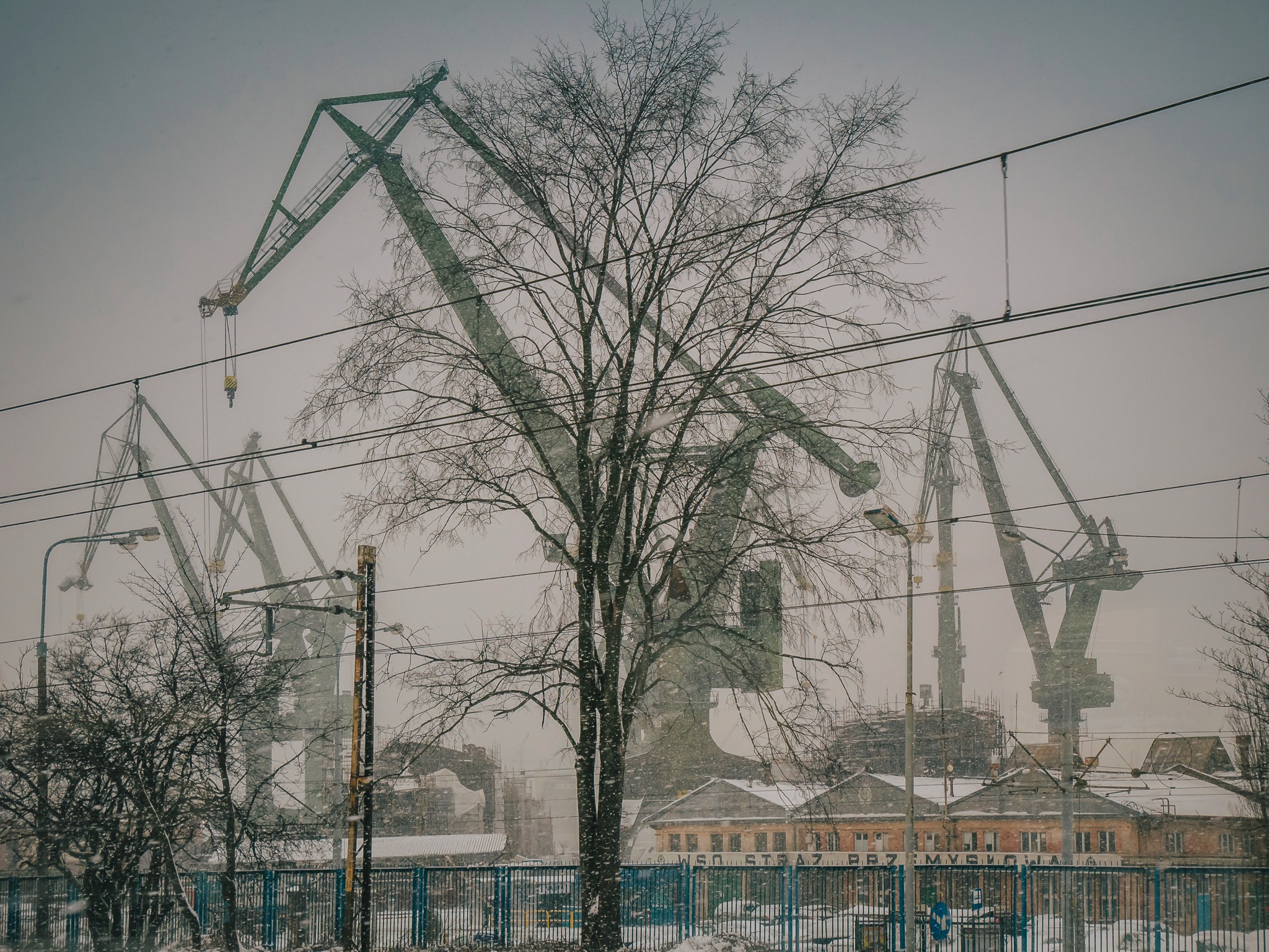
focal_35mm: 64
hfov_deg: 30.3
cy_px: 476
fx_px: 2347
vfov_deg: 22.9
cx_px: 634
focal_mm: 32
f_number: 5.6
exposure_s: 1/800
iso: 400
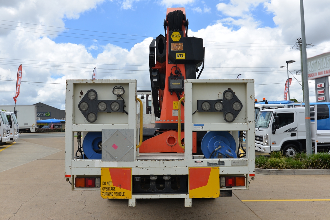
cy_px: 110
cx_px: 165
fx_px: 321
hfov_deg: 54.4
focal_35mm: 35
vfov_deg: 37.9
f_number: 9
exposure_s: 1/320
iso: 100
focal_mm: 35
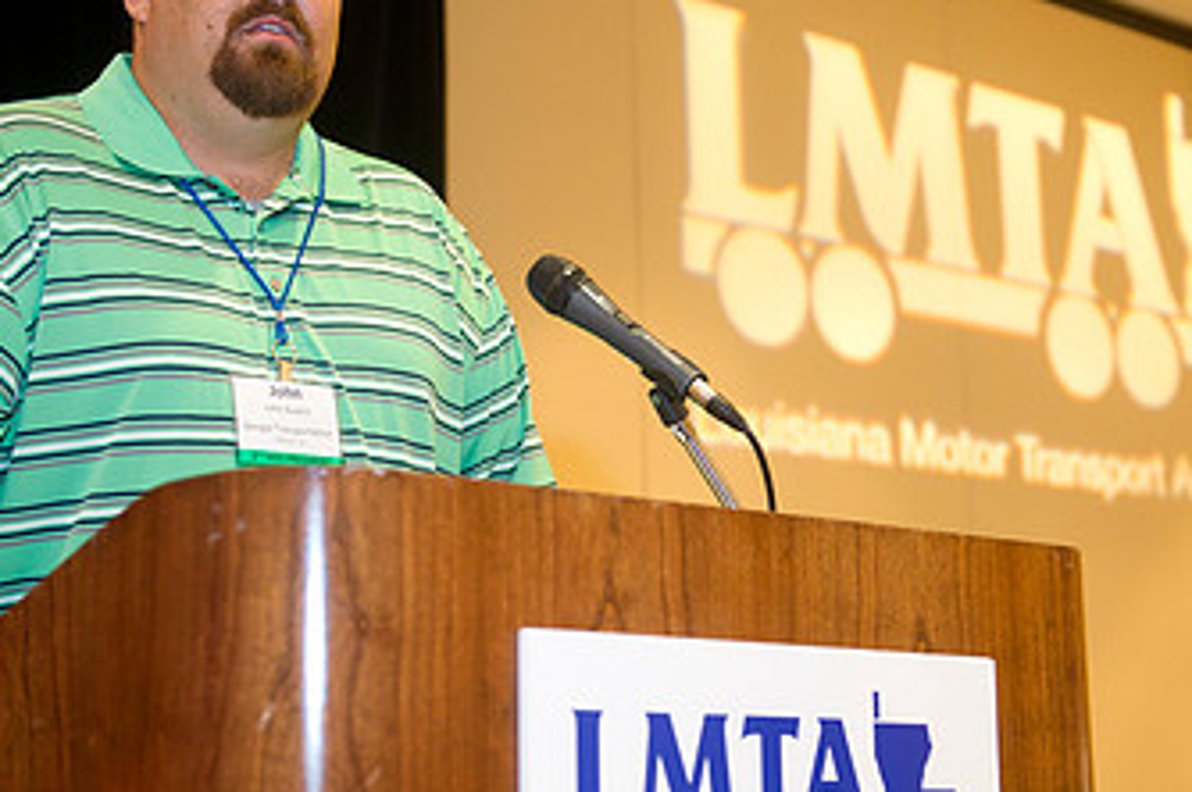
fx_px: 2415
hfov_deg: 27.7
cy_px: 407
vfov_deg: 18.6
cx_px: 667
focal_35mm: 73
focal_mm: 42
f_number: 2.8
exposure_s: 1/125
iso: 3200
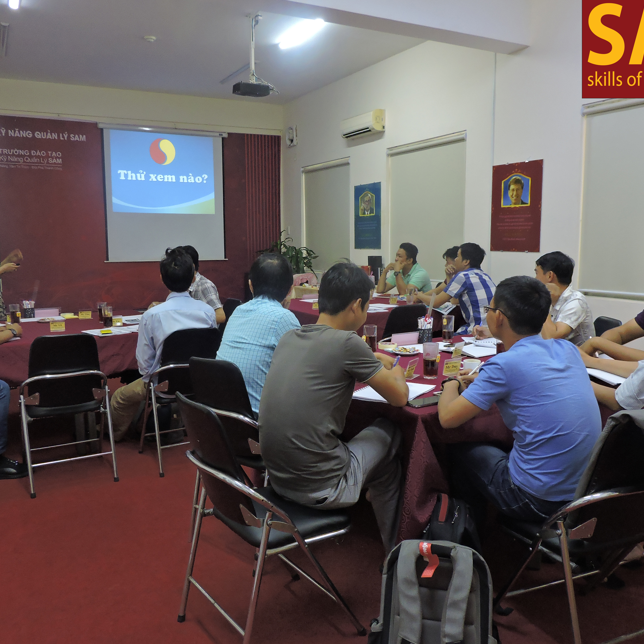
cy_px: 324
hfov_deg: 55.6
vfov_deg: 55.6
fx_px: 610
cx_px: 309
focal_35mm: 29
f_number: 3
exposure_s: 1/30
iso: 400
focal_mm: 4.3
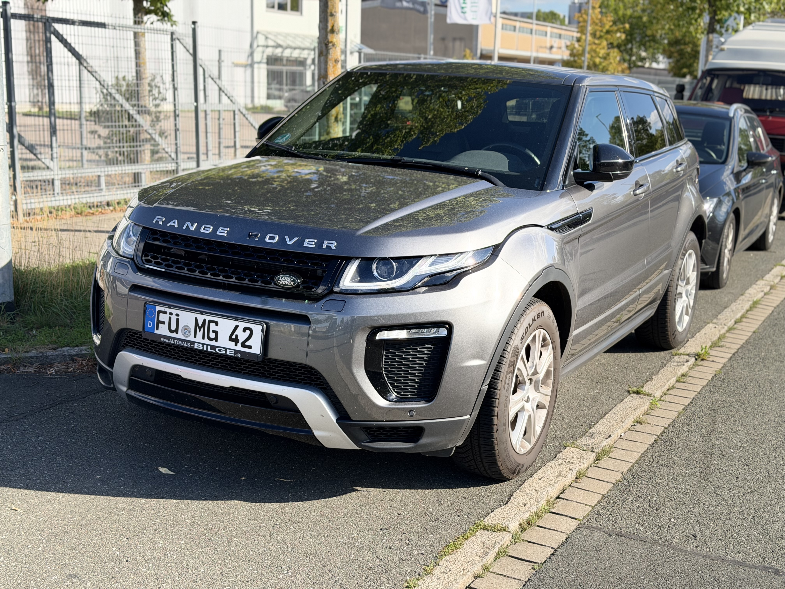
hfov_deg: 39.7
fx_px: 1089
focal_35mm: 48
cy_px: 294
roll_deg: -1.3
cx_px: 392
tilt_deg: -10.5
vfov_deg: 30.3
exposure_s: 1/2577
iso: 80
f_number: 1.78
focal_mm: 6.76
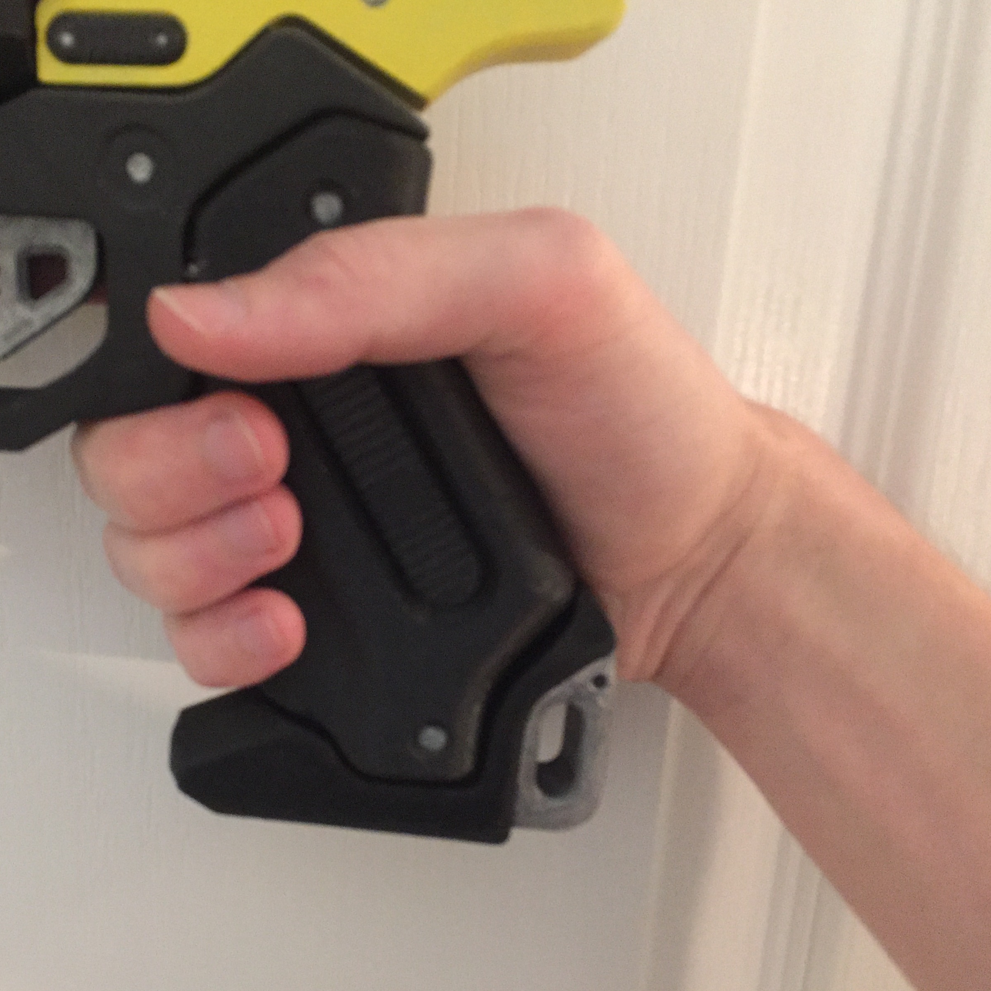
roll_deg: -3.8
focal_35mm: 35
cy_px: 503
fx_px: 1134
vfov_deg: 47.2
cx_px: 331
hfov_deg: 46.5
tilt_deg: -12.8
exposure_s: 1/15
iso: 500
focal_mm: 4.15
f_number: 2.2
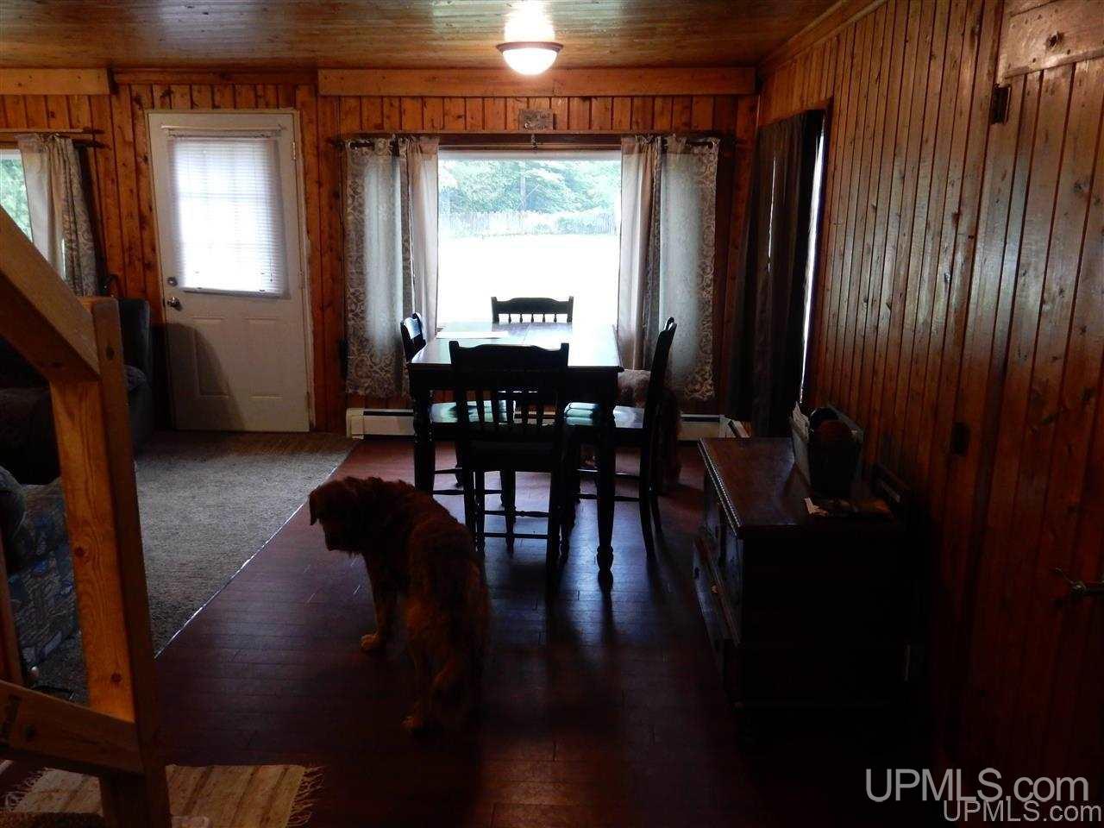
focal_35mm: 30
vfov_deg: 46.8
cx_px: 552
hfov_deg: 60.0
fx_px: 957
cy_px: 414
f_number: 4
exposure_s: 1/30
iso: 400
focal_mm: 5.4
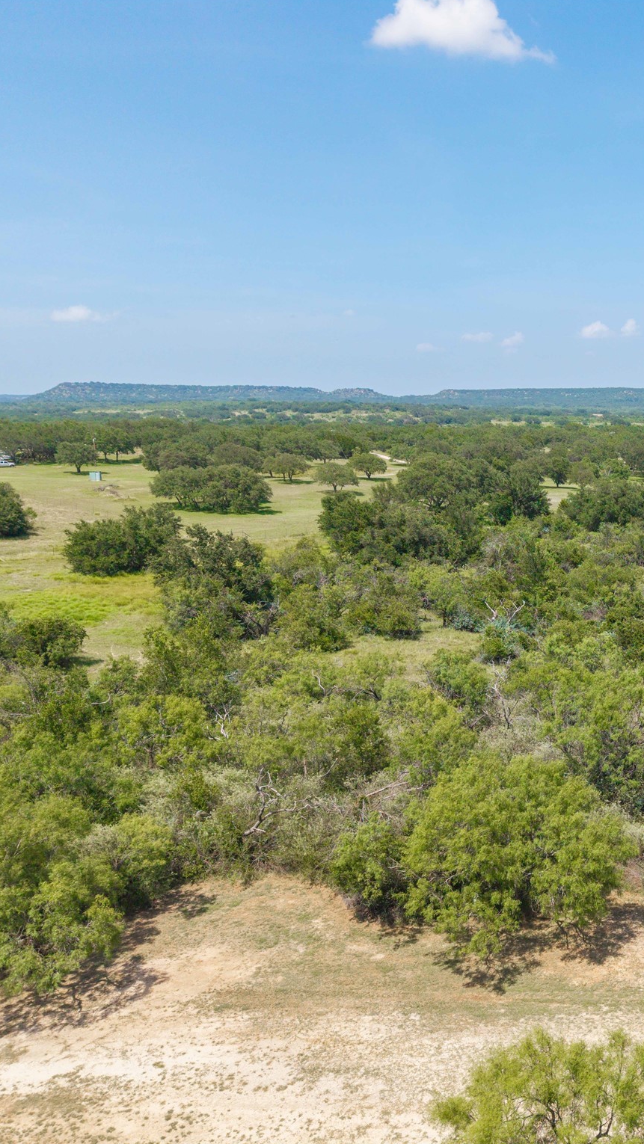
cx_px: 657
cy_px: 571
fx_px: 1062
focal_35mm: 35
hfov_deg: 31.0
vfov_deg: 56.6
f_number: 1.8
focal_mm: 8.67
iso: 120
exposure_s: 1/2500
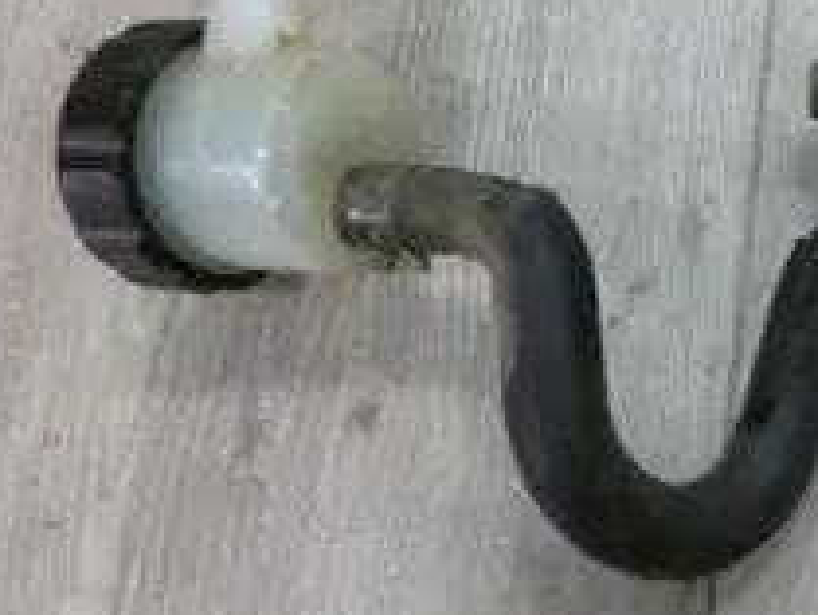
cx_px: 916
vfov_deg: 26.5
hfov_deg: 30.9
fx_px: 1300
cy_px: 251
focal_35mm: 55
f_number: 2.5
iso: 400
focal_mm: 4.3
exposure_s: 1/25
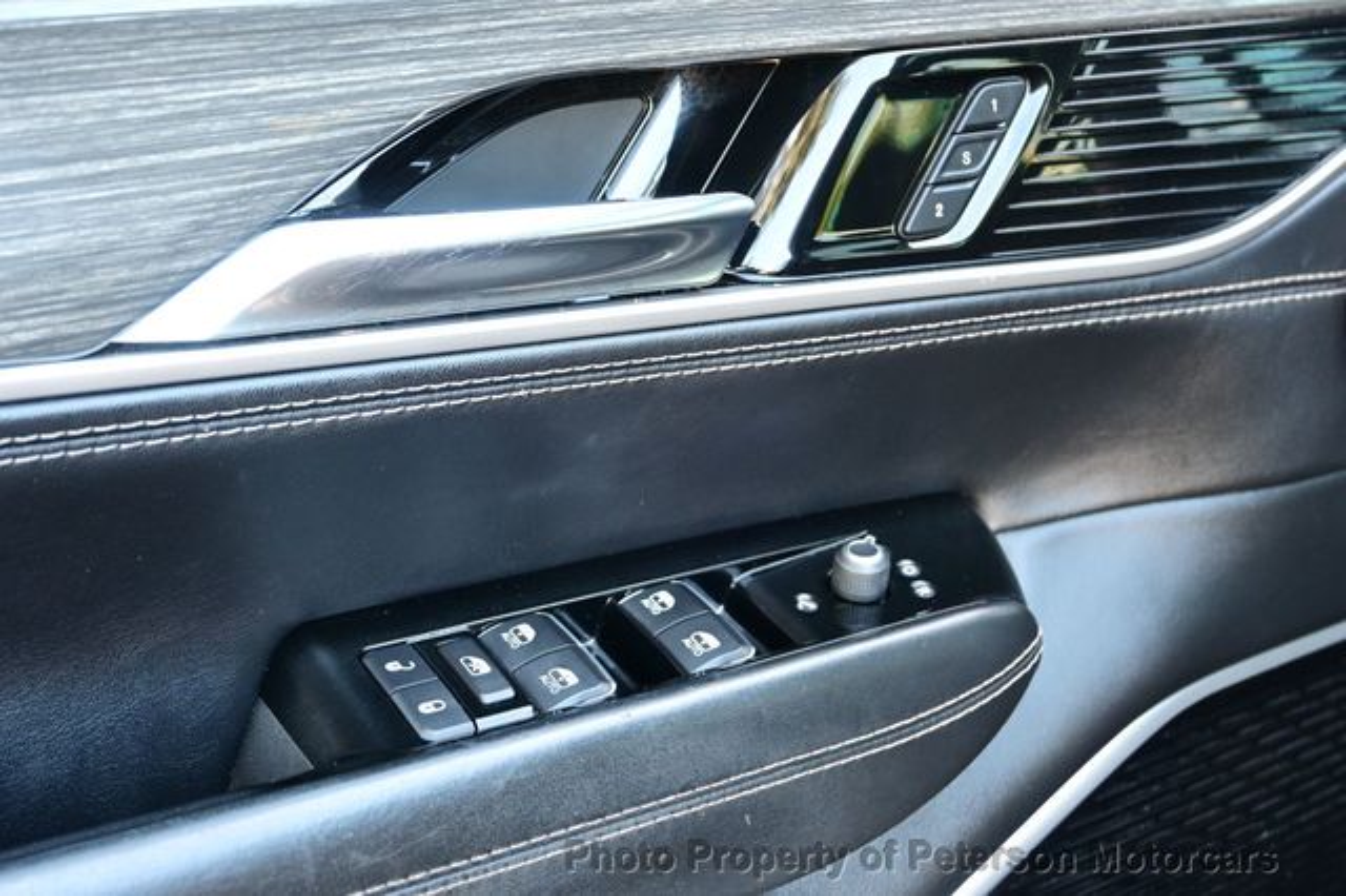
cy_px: 448
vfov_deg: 29.4
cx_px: 673
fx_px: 1710
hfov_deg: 43.0
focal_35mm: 46
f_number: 4.8
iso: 1250
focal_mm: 30.5
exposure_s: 1/50
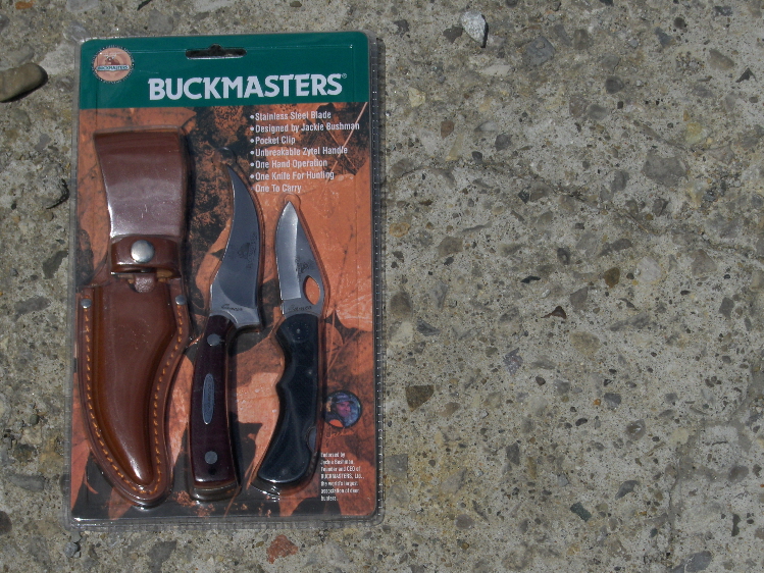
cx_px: 382
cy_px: 286
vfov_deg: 14.1
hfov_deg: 18.7
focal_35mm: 105
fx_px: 2318
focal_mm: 22.5
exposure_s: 1/694
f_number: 8.5
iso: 100
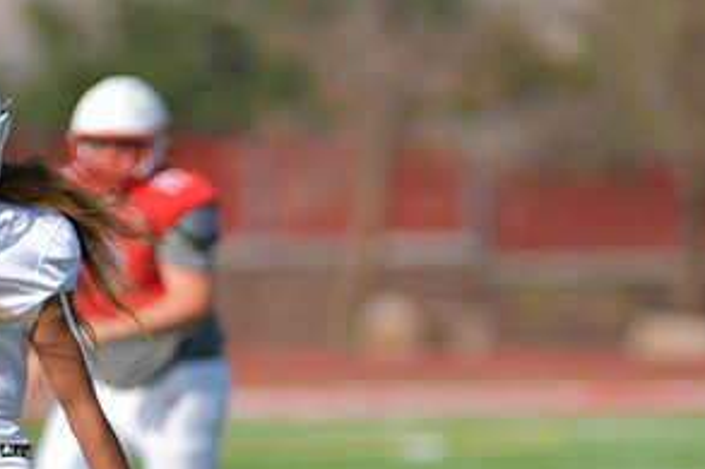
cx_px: 428
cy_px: 422
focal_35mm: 594
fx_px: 11625
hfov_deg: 3.5
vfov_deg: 2.3
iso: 90
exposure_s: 1/2000
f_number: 3.5
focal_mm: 300
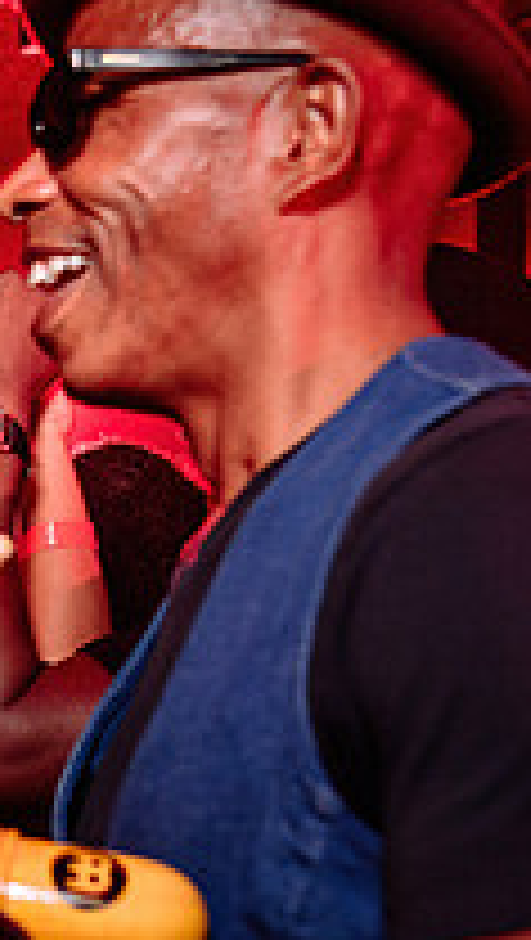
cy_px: 590
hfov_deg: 15.1
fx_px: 1897
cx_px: -184
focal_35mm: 76
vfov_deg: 27.7
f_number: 3.2
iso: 800
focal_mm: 24
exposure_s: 1/40
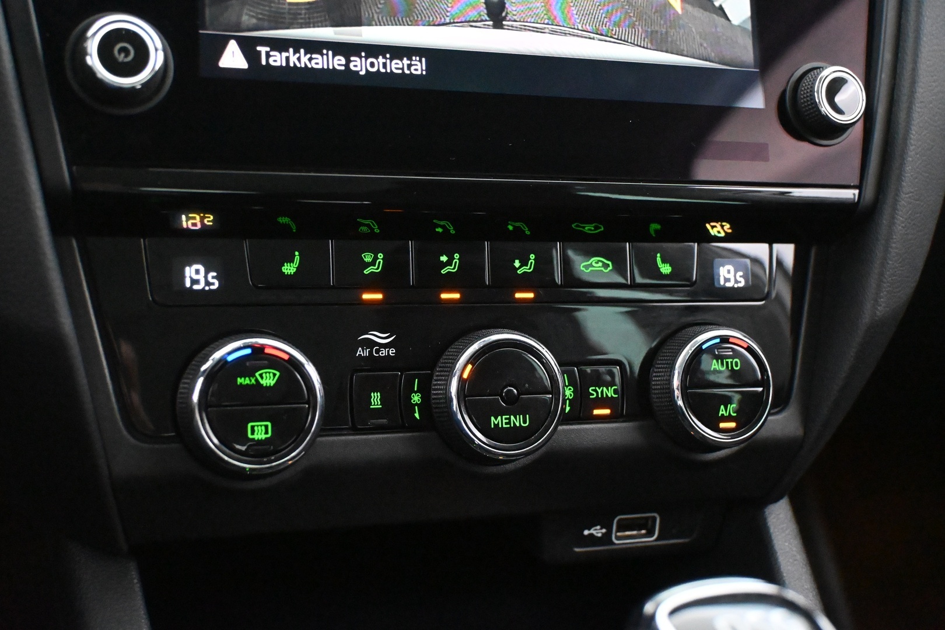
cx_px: 472
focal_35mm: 47
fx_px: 1240
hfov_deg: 41.7
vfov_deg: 28.5
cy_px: 315
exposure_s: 1/40
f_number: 5
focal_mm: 31.5
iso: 12800
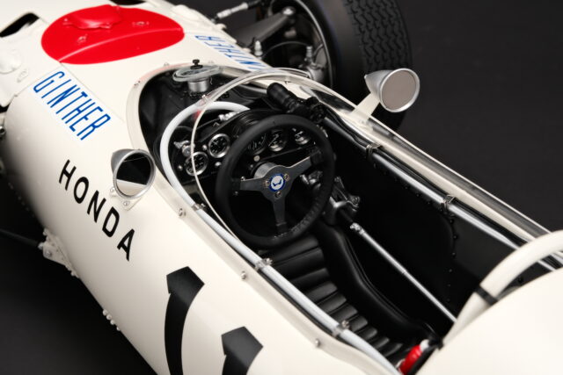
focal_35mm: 83
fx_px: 1298
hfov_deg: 24.5
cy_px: 188
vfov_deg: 16.5
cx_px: 282
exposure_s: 1/160
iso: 200
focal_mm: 55
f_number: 20
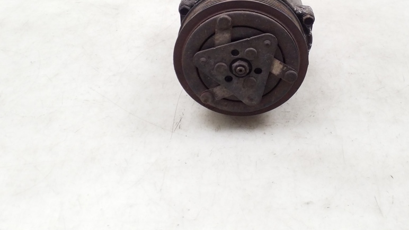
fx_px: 423
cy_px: 31
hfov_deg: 51.3
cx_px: 246
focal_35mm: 39
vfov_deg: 29.4
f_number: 1.9
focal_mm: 3.6
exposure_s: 1/50
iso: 160
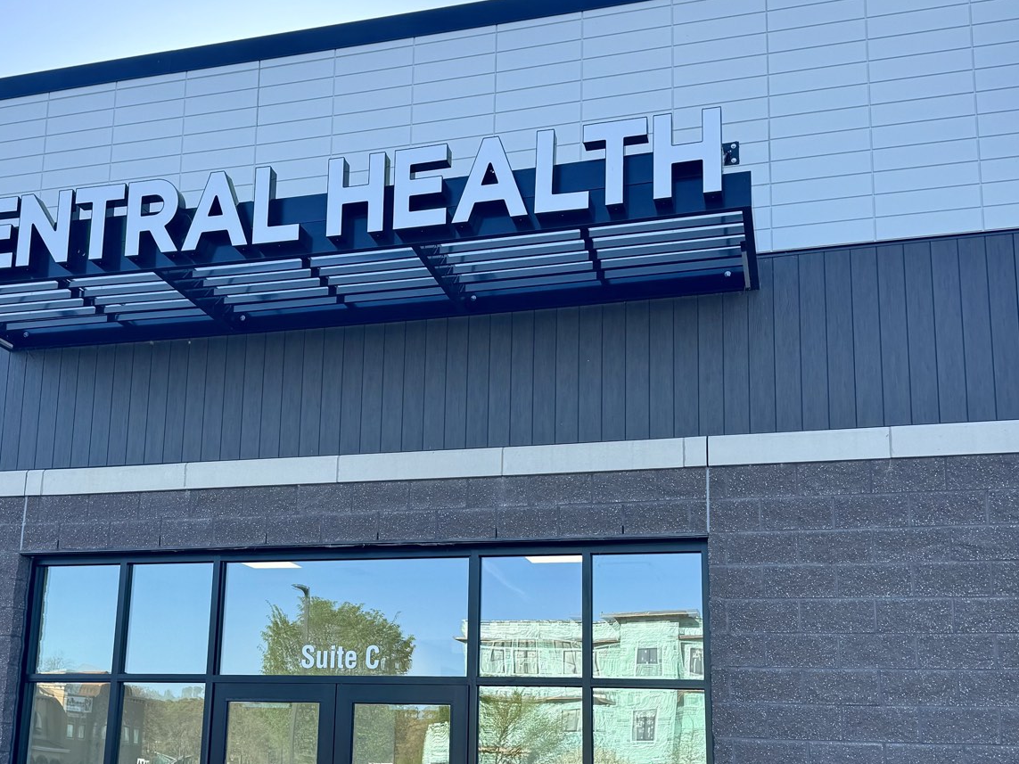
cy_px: 510
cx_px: 399
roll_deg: -3.1
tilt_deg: +10.7
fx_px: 1236
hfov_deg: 44.5
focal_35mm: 42
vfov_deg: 34.0
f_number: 1.78
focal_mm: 6.76
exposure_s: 1/1112
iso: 80
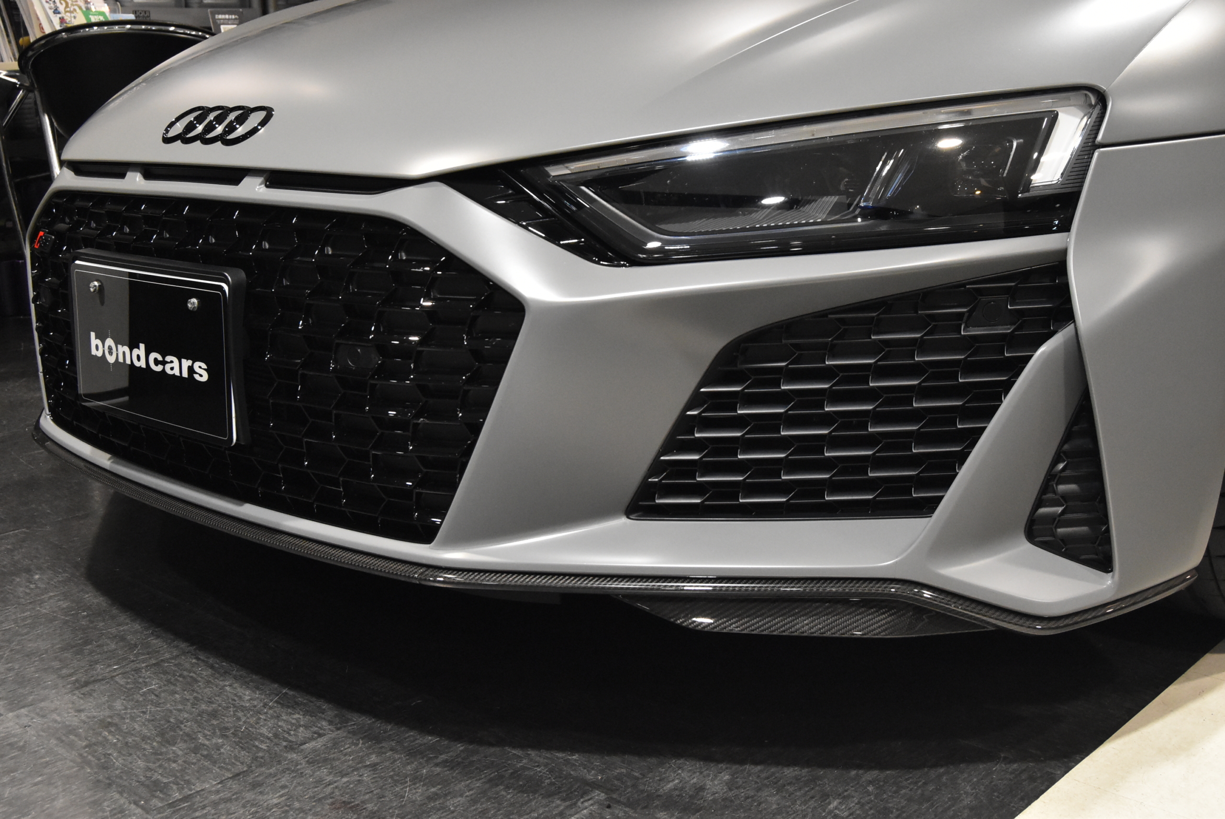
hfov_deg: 49.5
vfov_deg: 34.3
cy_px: 410
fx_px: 1328
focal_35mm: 39
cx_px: 612
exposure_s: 1/40
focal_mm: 26
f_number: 8
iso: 3600
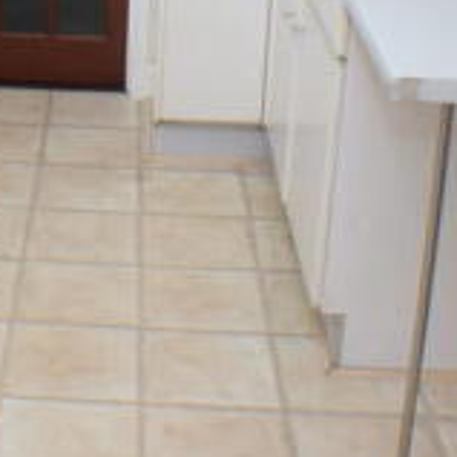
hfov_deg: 16.2
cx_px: -22
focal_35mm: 105
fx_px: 1568
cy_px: -7
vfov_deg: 16.2
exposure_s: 1/80
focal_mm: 20
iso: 400
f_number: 4.5
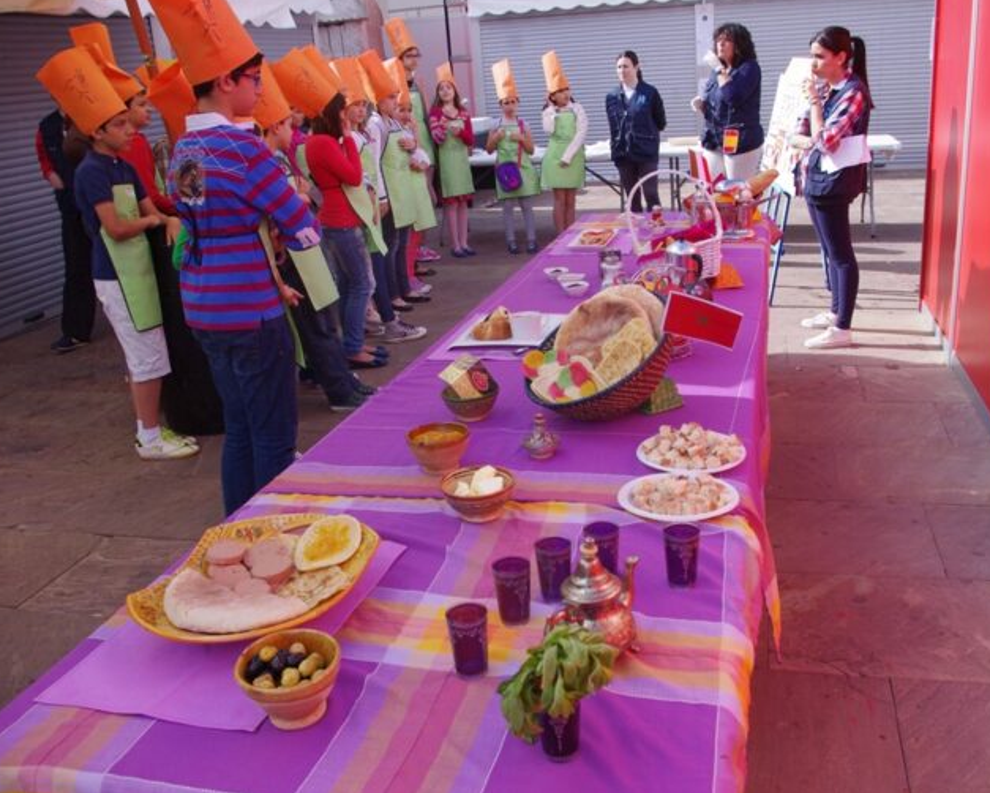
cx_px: 531
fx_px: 909
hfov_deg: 57.1
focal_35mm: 31
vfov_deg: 47.1
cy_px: 395
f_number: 7.1
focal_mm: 18
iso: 400
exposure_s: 1/400
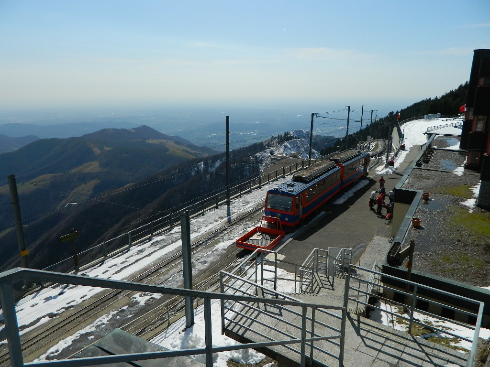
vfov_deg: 54.9
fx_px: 354
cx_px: 245
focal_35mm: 25
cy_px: 184
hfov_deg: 69.4
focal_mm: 4.5
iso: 80
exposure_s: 1/400
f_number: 8.7
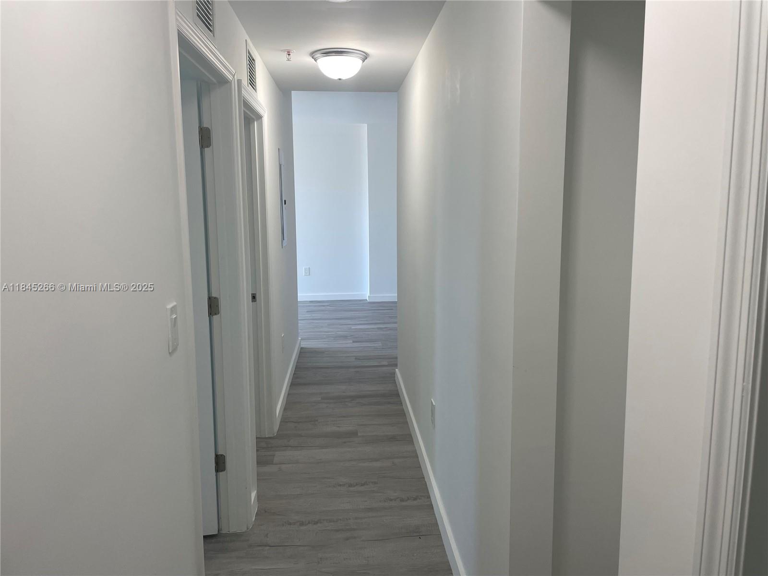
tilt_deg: -7.6
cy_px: 288
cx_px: 384
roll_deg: +0.6
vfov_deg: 53.1
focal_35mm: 26
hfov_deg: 67.3
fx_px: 577
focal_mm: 4.2
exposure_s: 1/120
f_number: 1.6
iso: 80
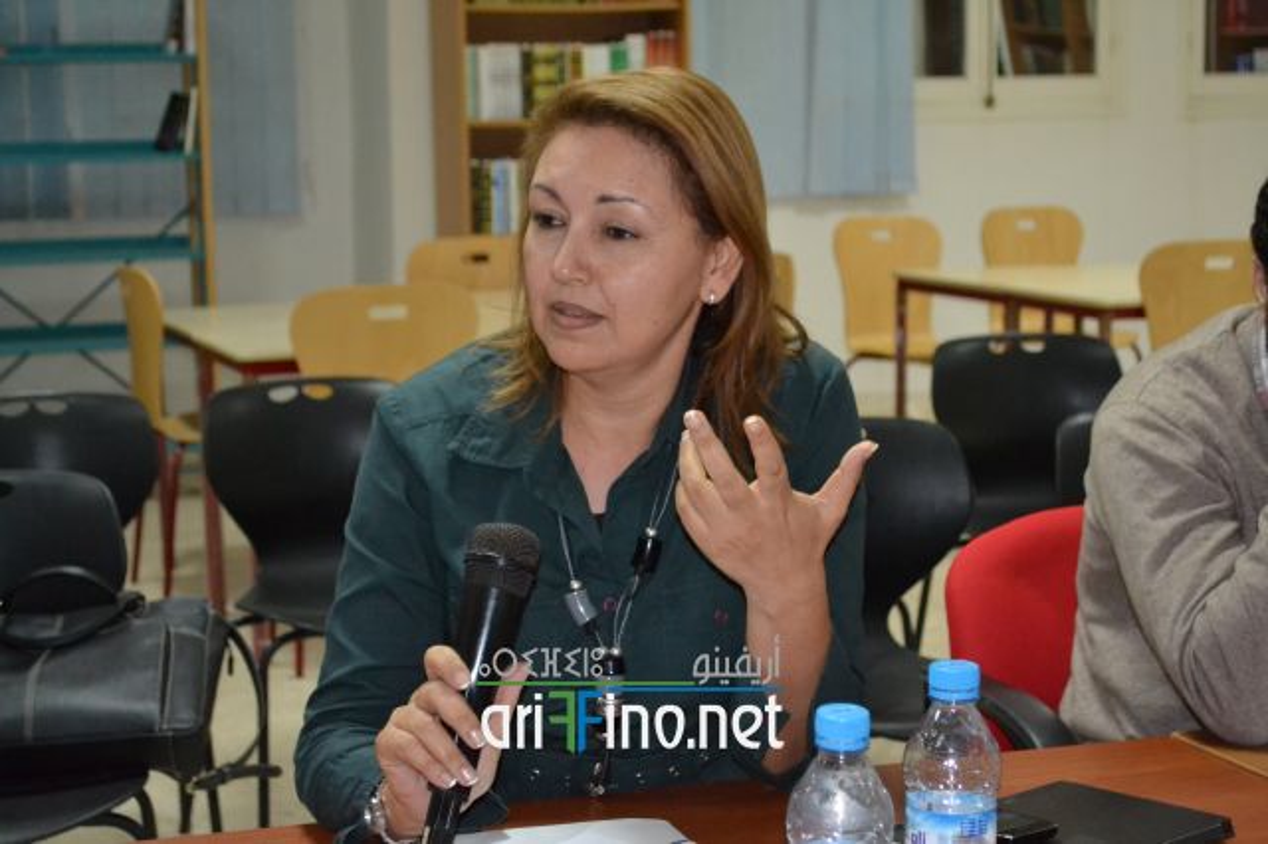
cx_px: 634
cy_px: 422
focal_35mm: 69
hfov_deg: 29.3
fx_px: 2429
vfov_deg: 19.7
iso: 3200
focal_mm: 46
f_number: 5.3
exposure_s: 1/60
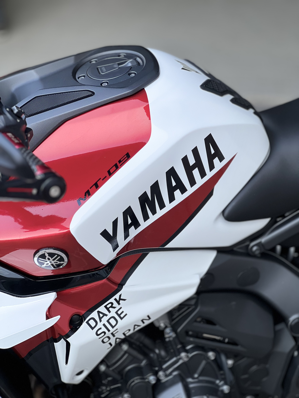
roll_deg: +1.4
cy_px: 199
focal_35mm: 77
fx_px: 887
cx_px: 150
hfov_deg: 19.1
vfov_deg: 25.3
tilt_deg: -30.5
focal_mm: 9
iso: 64
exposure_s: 1/121
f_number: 2.8
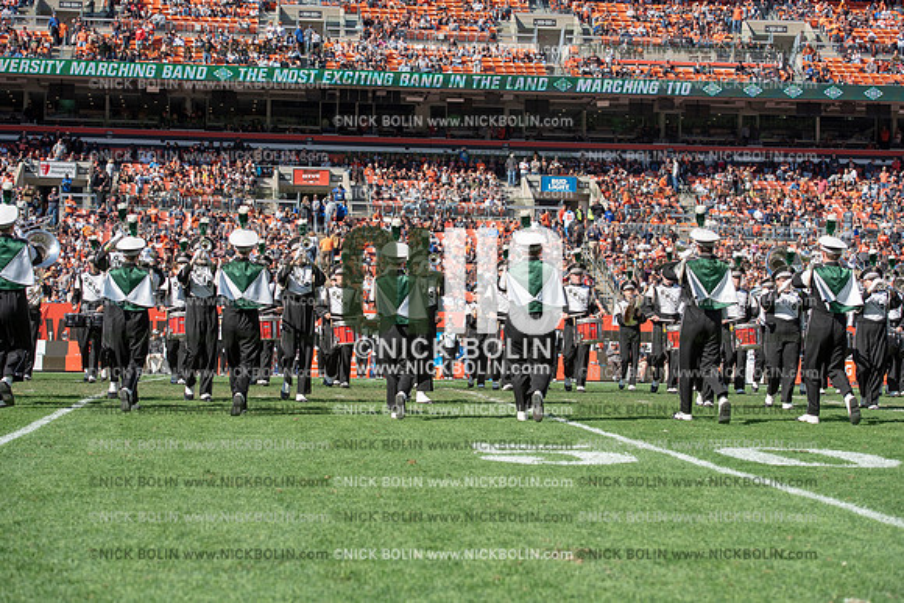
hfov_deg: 28.8
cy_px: 302
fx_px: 1758
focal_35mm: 70
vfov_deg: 19.5
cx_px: 452
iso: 400
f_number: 5
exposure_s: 1/2000
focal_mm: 70
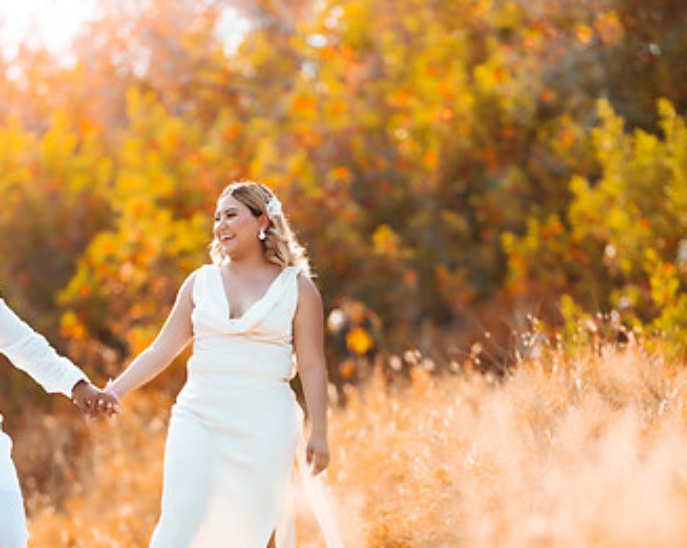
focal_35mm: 225
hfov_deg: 8.6
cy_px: 398
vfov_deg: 6.9
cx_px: 298
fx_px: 4571
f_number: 1.8
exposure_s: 1/1250
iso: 100
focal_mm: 135
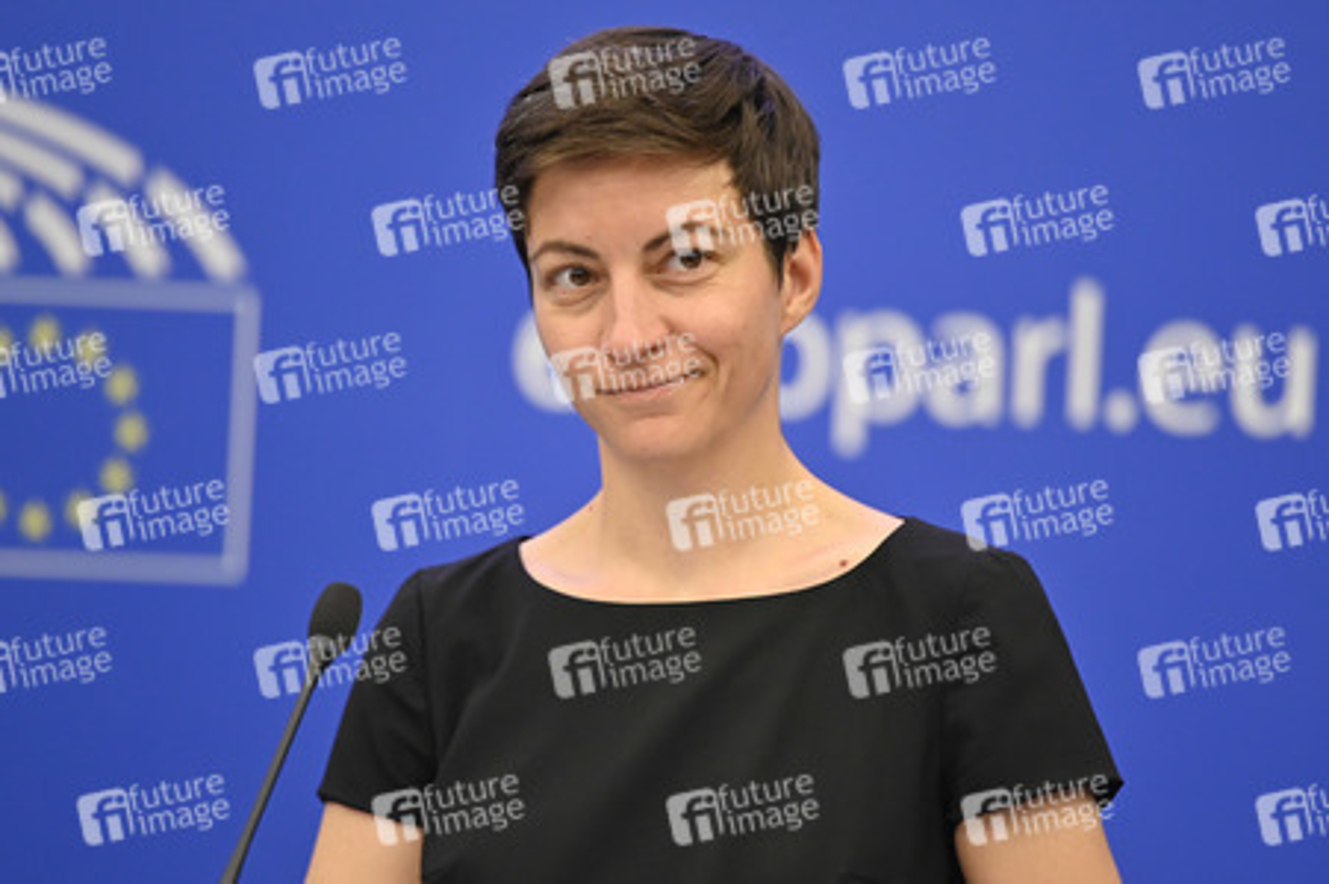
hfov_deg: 10.3
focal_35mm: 200
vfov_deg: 6.9
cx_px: 664
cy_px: 442
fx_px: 7378
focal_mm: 200
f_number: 2.8
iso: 2000
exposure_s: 1/320
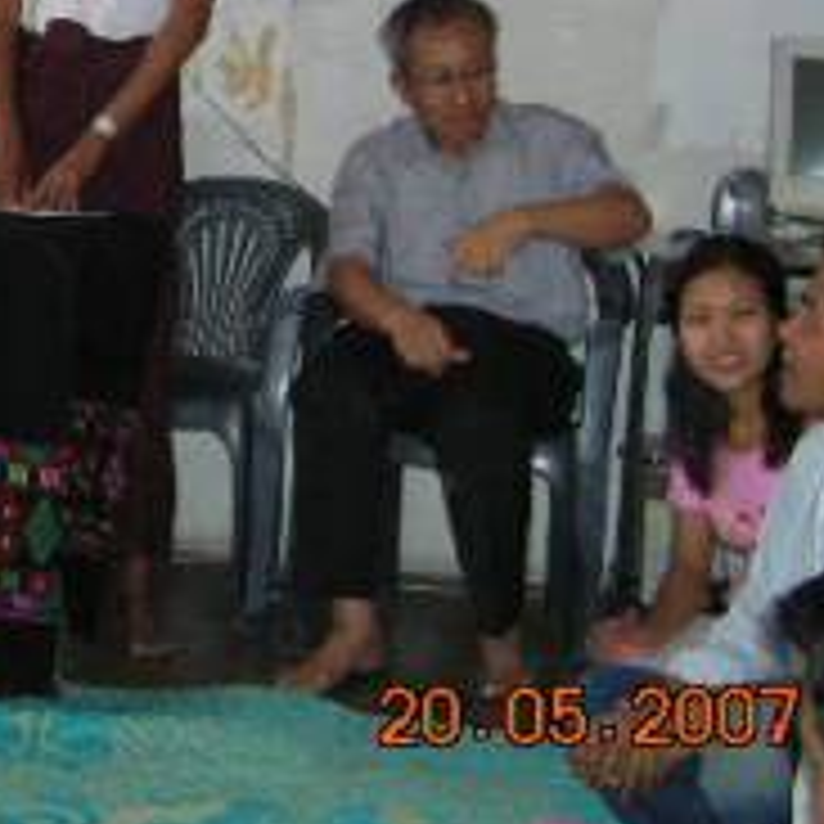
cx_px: 54
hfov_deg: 20.6
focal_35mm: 82
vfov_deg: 20.6
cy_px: 47
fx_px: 2208
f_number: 2.9
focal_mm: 5.7
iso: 139
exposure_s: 1/60.1
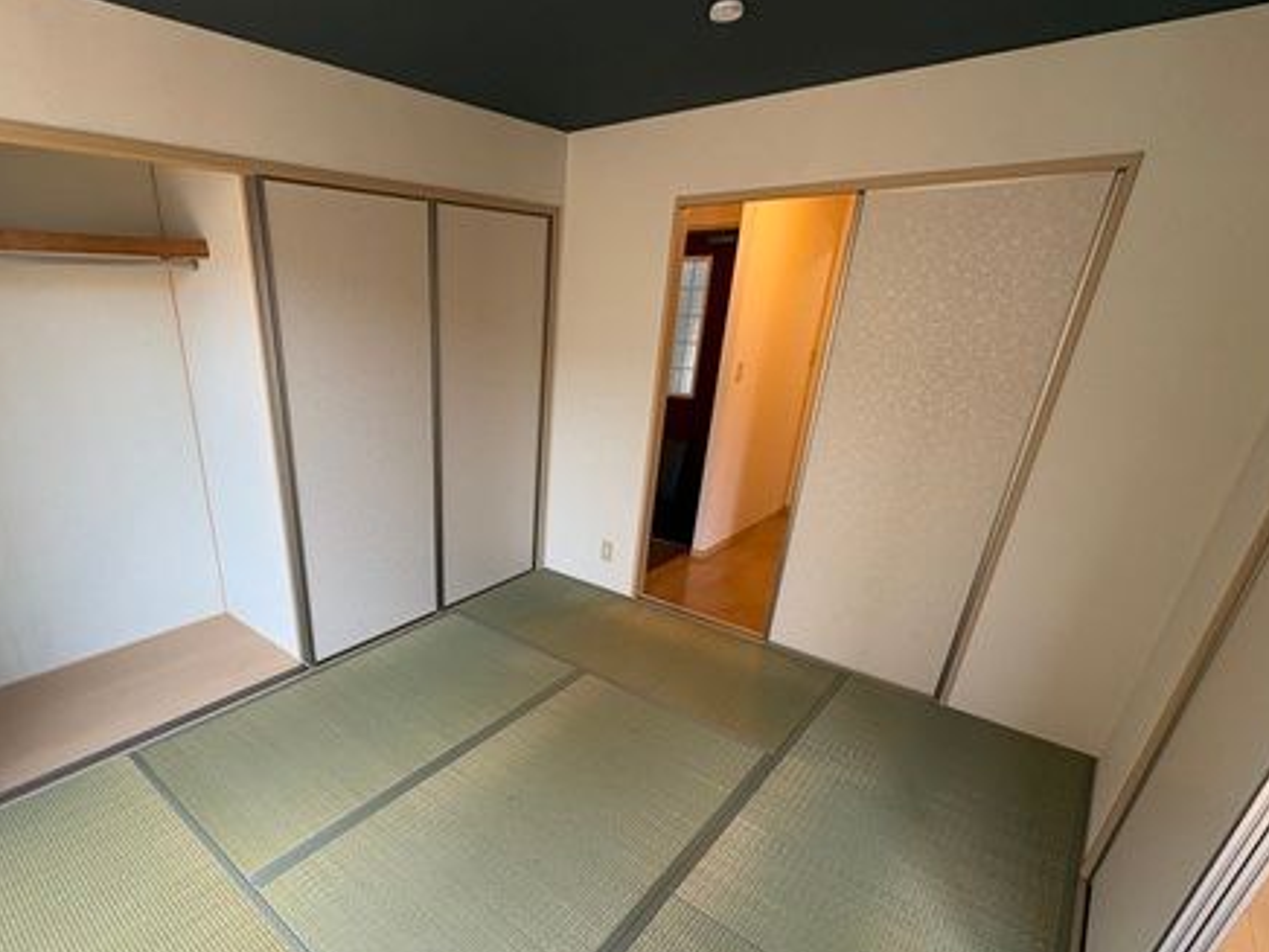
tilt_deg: -23.6
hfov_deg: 86.2
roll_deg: -0.5
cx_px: 483
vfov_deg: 70.6
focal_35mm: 18
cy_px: 585
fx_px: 660
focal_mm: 2.22
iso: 100
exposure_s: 1/99
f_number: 2.2
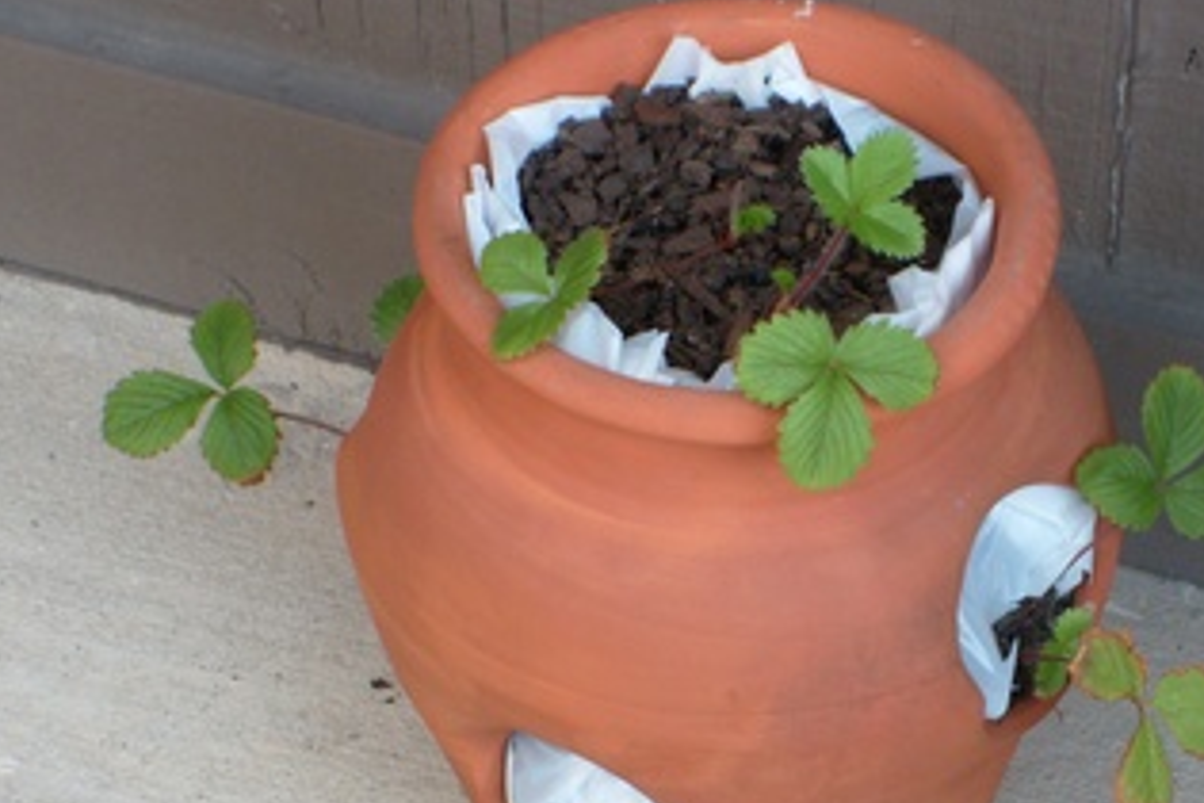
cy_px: 543
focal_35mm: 154
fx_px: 5150
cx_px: 742
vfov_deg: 8.9
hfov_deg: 13.3
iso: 100
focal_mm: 17.4
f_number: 4.9
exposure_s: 1/90
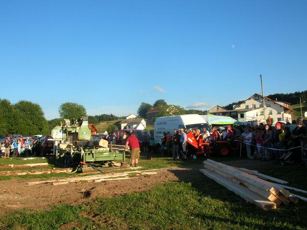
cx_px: 154
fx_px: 310
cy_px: 115
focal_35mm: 35
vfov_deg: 40.7
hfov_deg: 52.6
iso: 50
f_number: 5.6
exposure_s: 1/196
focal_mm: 5.8
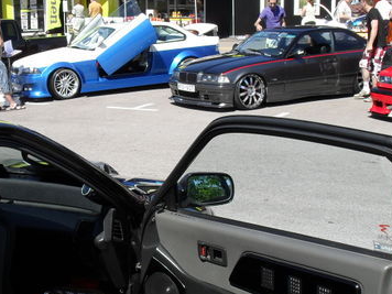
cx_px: 134
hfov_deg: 30.5
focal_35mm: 63
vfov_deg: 23.1
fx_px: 713
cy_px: 205
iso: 100
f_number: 8.4
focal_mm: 6.3
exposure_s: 1/125
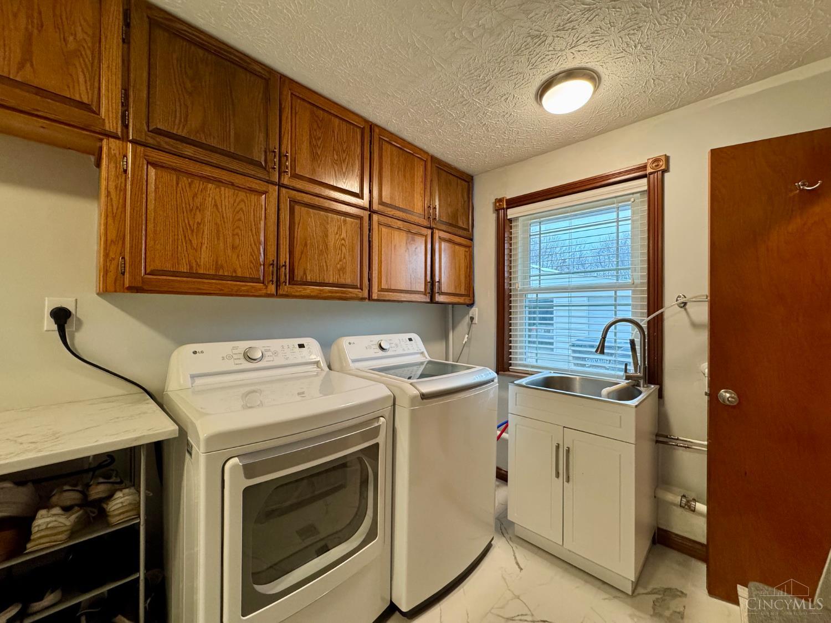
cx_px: 416
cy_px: 312
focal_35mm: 14
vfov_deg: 85.7
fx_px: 336
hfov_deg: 102.1
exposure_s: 1/120
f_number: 2.2
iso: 320
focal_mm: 2.22
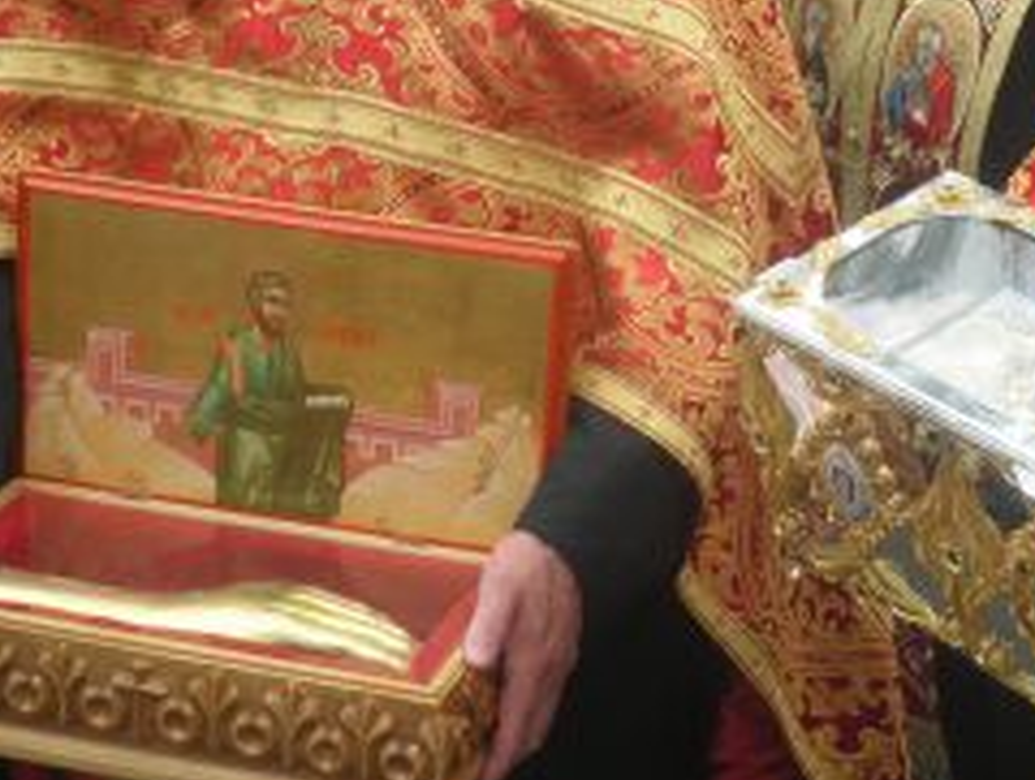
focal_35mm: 88
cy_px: 198
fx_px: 2636
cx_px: 690
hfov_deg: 22.1
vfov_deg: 16.8
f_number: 3.4
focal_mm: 8.3
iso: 64
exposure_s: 1/250
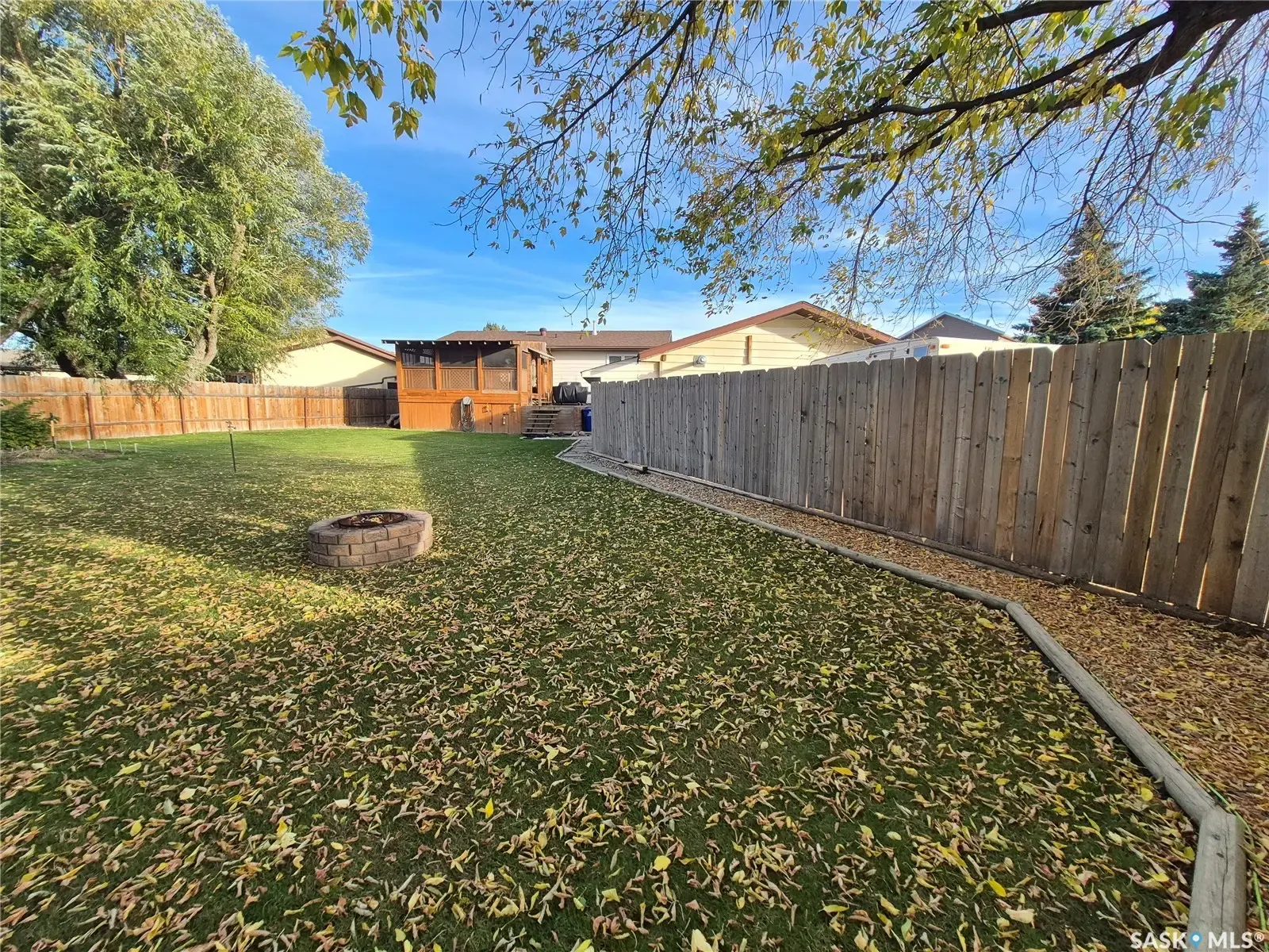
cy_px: 476
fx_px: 477
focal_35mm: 13
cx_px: 634
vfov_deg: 89.9
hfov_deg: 106.2
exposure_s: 1/368
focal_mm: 1.74
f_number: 2.2
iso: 50
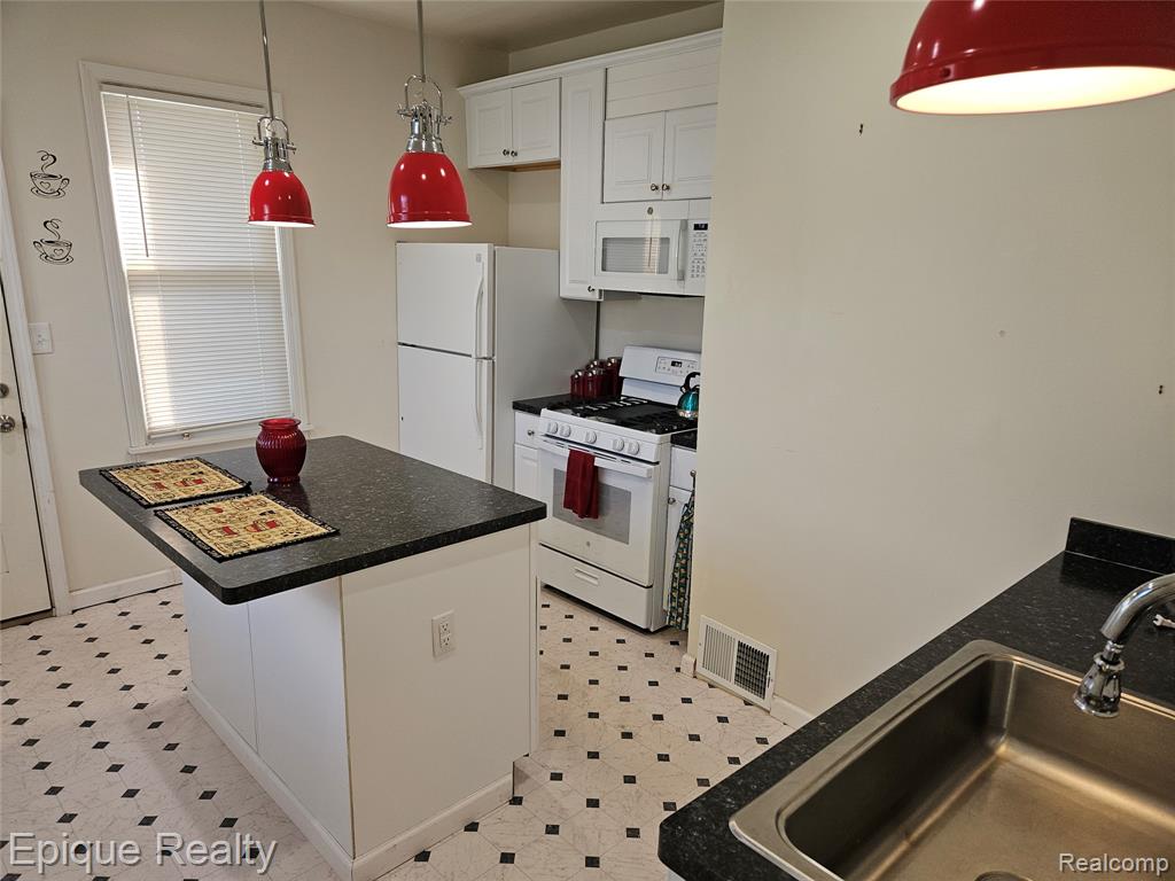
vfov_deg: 58.9
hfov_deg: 73.9
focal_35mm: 23
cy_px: 440
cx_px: 588
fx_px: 781
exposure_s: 1/60
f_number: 1.8
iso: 25
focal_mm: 5.4
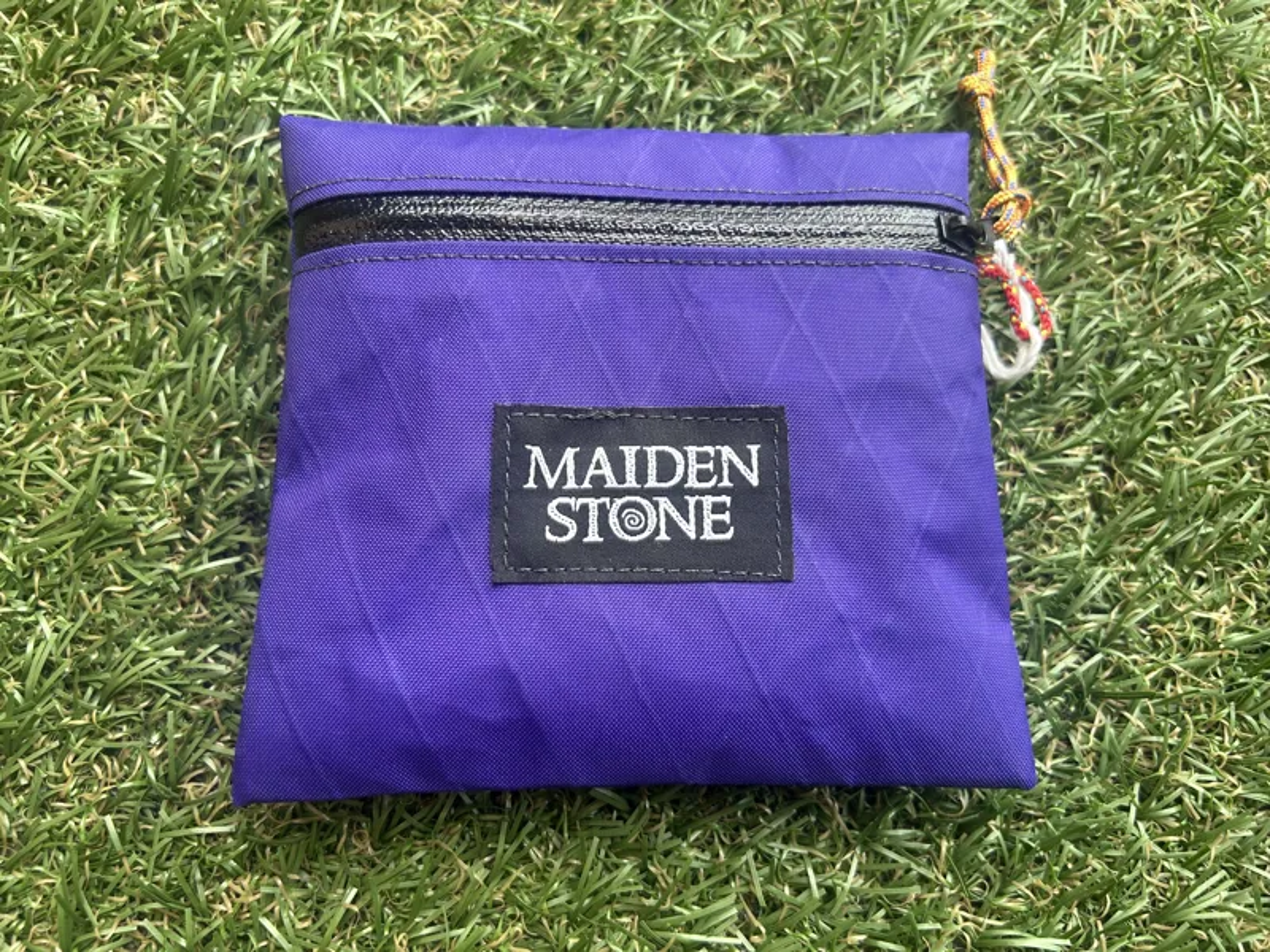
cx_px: 635
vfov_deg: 53.1
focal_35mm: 26
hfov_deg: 67.3
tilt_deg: -79.1
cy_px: 476
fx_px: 954
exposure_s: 1/100
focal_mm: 5.7
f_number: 1.5
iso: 64
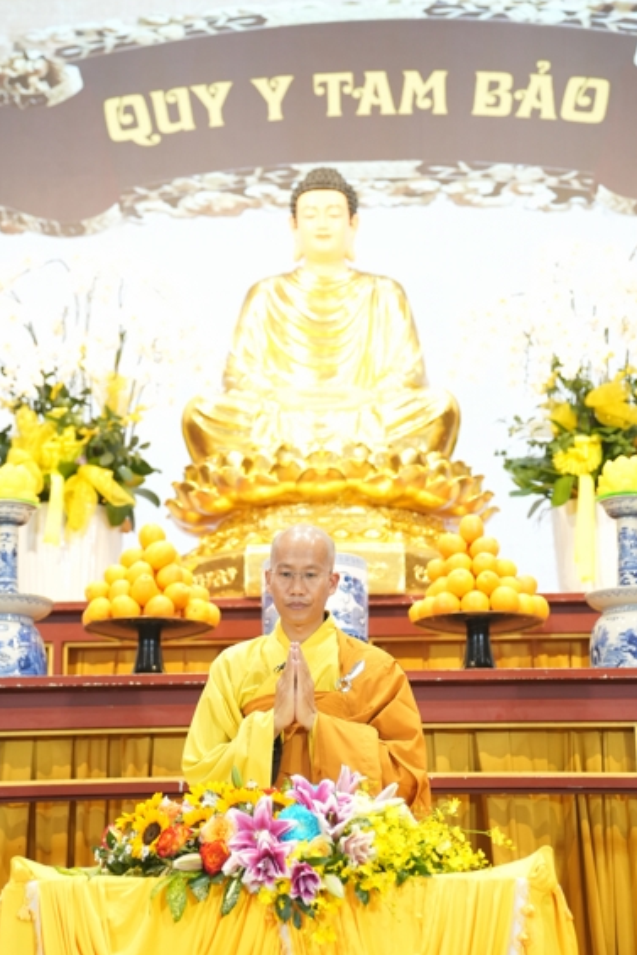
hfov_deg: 17.7
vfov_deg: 26.3
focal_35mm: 77
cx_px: 322
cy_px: 524
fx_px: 2042
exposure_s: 1/160
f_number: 2.5
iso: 2000
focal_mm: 67
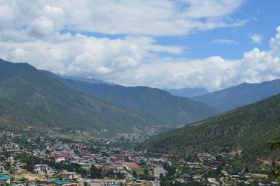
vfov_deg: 21.3
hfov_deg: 31.8
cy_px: 150
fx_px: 490
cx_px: 106
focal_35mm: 63
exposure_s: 1/320
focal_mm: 22
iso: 100
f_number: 9
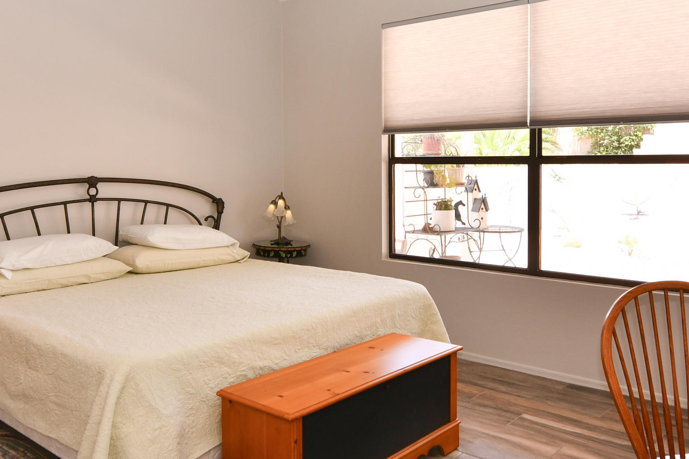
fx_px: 593
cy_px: 175
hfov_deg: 60.2
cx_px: 380
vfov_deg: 42.0
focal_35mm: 31
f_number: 5.6
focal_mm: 11
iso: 200
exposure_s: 1/125
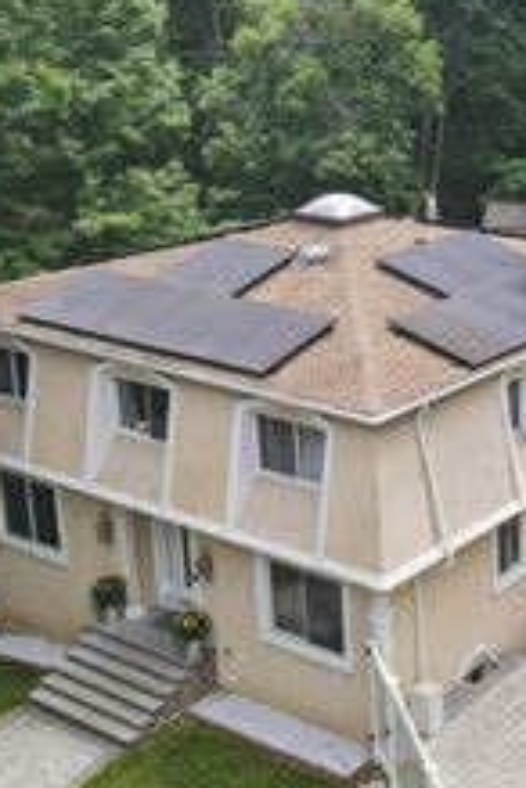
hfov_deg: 22.5
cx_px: 566
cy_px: 369
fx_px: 1249
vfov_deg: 35.0
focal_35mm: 57
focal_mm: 4.5
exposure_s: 1/250
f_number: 2.8
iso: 110
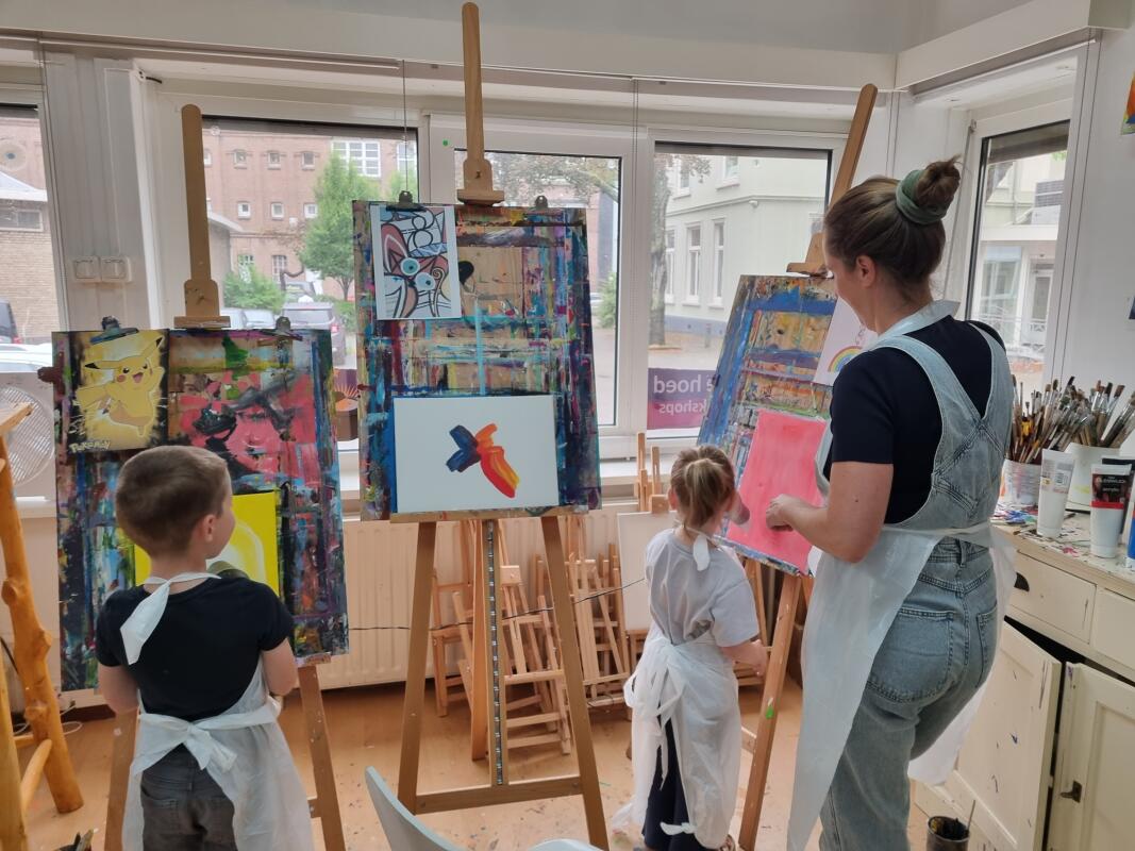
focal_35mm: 26
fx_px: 852
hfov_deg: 67.3
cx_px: 568
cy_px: 426
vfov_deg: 53.1
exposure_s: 1/100
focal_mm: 5.4
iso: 250
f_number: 1.8
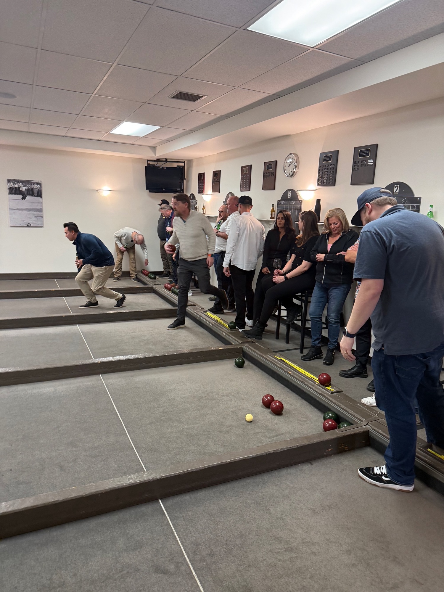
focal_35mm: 24
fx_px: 410
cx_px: 222
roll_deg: -3.8
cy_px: 296
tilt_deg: -7.1
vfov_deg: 71.6
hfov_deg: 56.8
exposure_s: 1/60
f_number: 1.78
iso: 200
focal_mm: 6.76
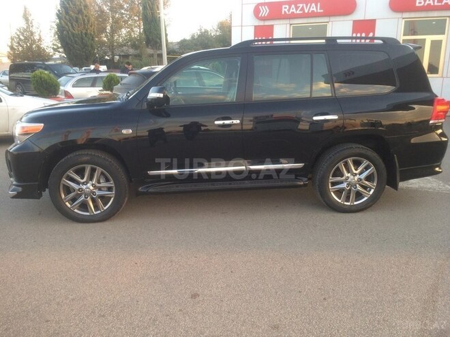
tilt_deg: -13.3
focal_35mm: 29
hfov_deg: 61.7
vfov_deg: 48.2
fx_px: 377
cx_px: 225
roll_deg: -2.2
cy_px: 168
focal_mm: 4.15
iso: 64
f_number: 2.2
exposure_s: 1/100
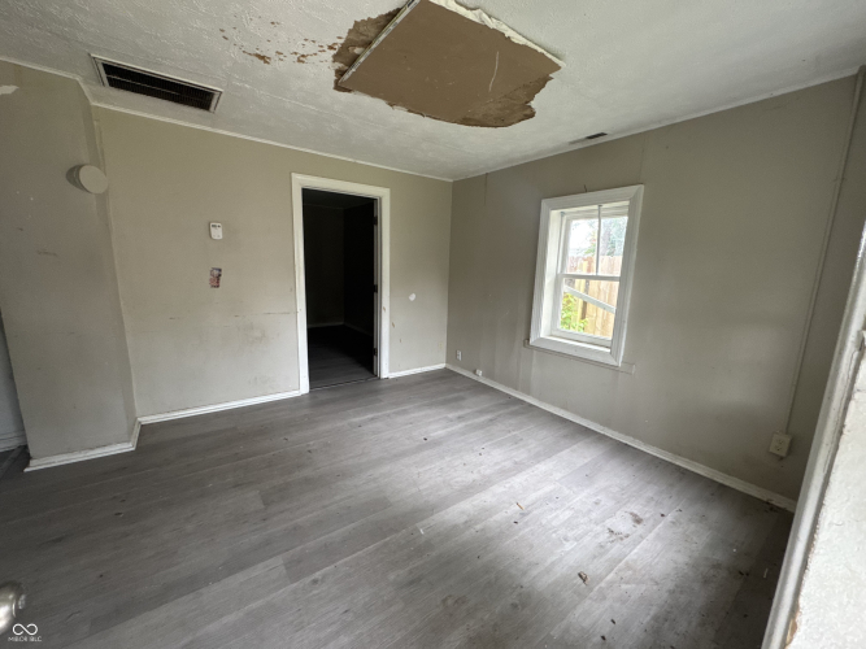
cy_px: 324
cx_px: 433
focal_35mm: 14
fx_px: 350
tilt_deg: -10.4
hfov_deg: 102.1
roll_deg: -2.0
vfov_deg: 85.7
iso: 320
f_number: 2.2
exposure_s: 1/99
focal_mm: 2.22
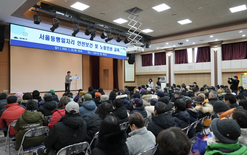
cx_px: 125
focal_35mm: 25
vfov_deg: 49.3
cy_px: 76
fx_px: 168
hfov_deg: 72.5
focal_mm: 24
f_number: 4
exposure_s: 1/160
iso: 2000
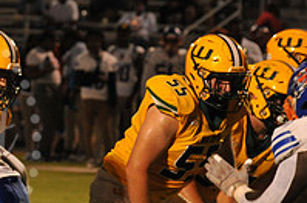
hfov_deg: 3.5
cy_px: 140
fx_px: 4964
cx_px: -106
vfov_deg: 2.4
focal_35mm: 583
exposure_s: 1/160
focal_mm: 200
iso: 3200
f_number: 8
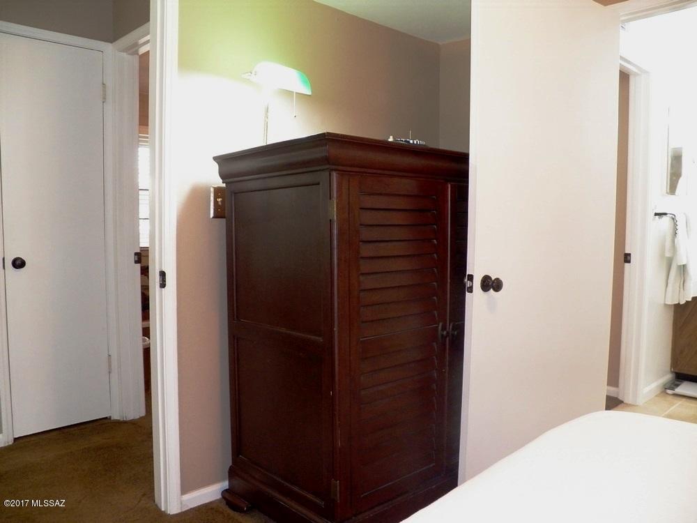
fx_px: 564
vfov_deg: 49.7
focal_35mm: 28
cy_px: 262
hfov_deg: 63.4
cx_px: 348
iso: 320
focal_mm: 4.9
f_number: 2.8
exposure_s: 1/30
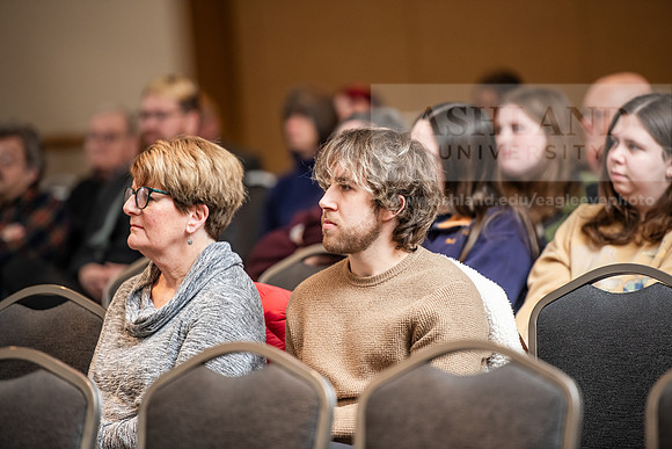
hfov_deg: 10.5
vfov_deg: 7.0
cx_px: 336
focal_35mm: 195
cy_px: 224
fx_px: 3641
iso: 1250
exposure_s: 1/200
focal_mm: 195
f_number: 3.2
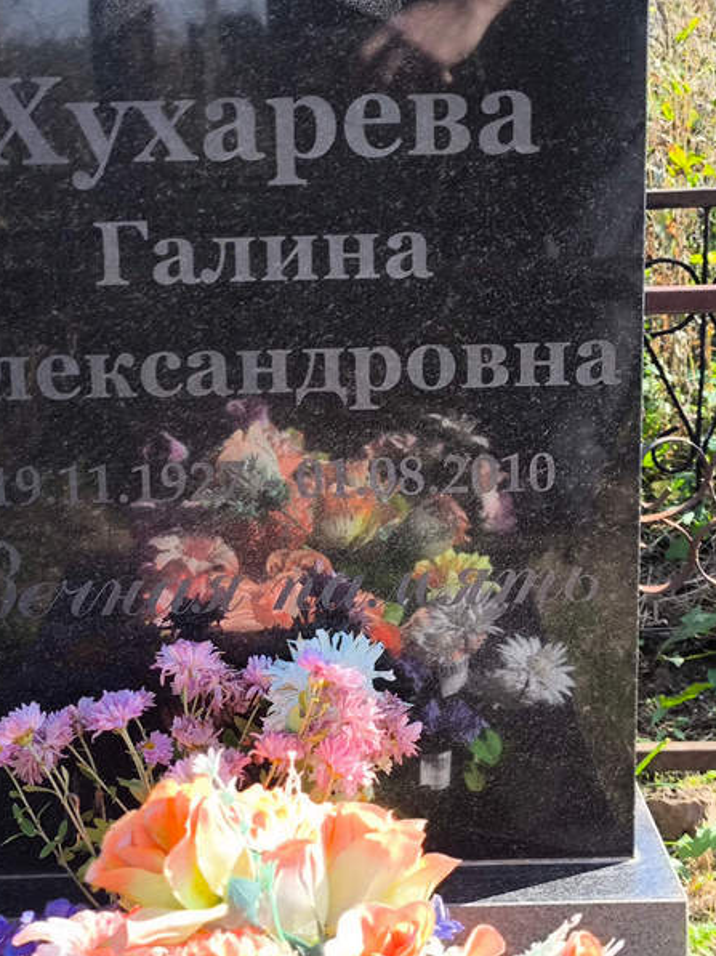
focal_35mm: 67
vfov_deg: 29.0
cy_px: 479
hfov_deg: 21.9
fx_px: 1850
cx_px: 323
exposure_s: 1/338
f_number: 1.7
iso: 50
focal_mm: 4.71
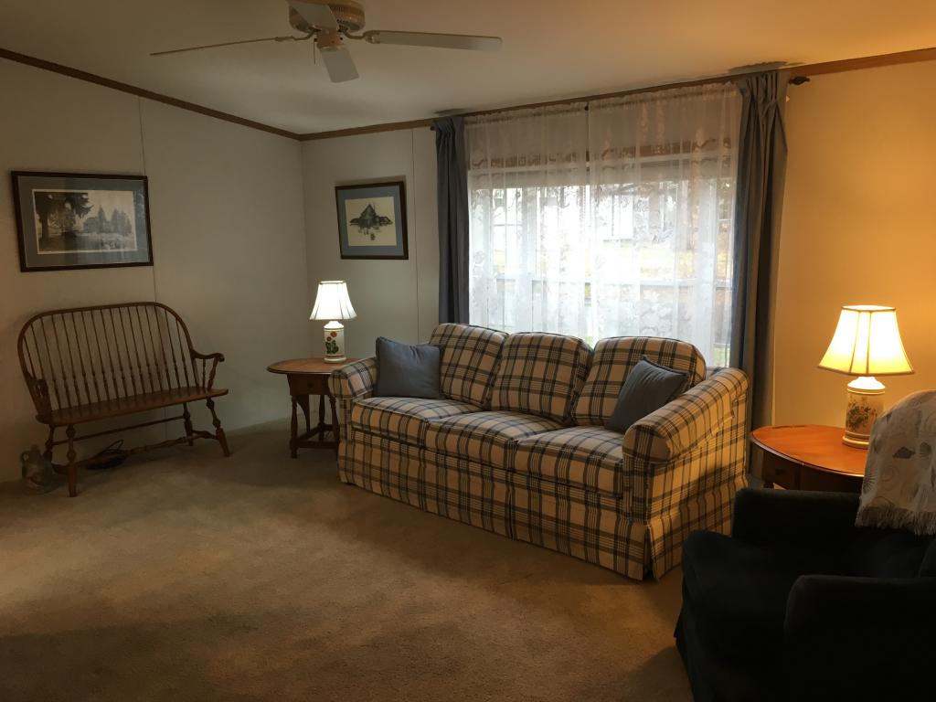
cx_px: 468
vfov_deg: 48.2
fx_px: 784
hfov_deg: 61.7
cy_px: 351
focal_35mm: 29
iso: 50
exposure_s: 1/30
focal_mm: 4.15
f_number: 2.2
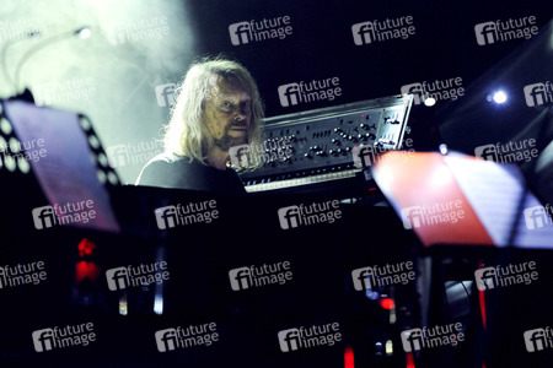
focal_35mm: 200
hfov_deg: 10.3
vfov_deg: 6.9
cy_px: 184
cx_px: 276
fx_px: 3072
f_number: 2.8
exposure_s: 1/125
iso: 6400
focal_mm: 200
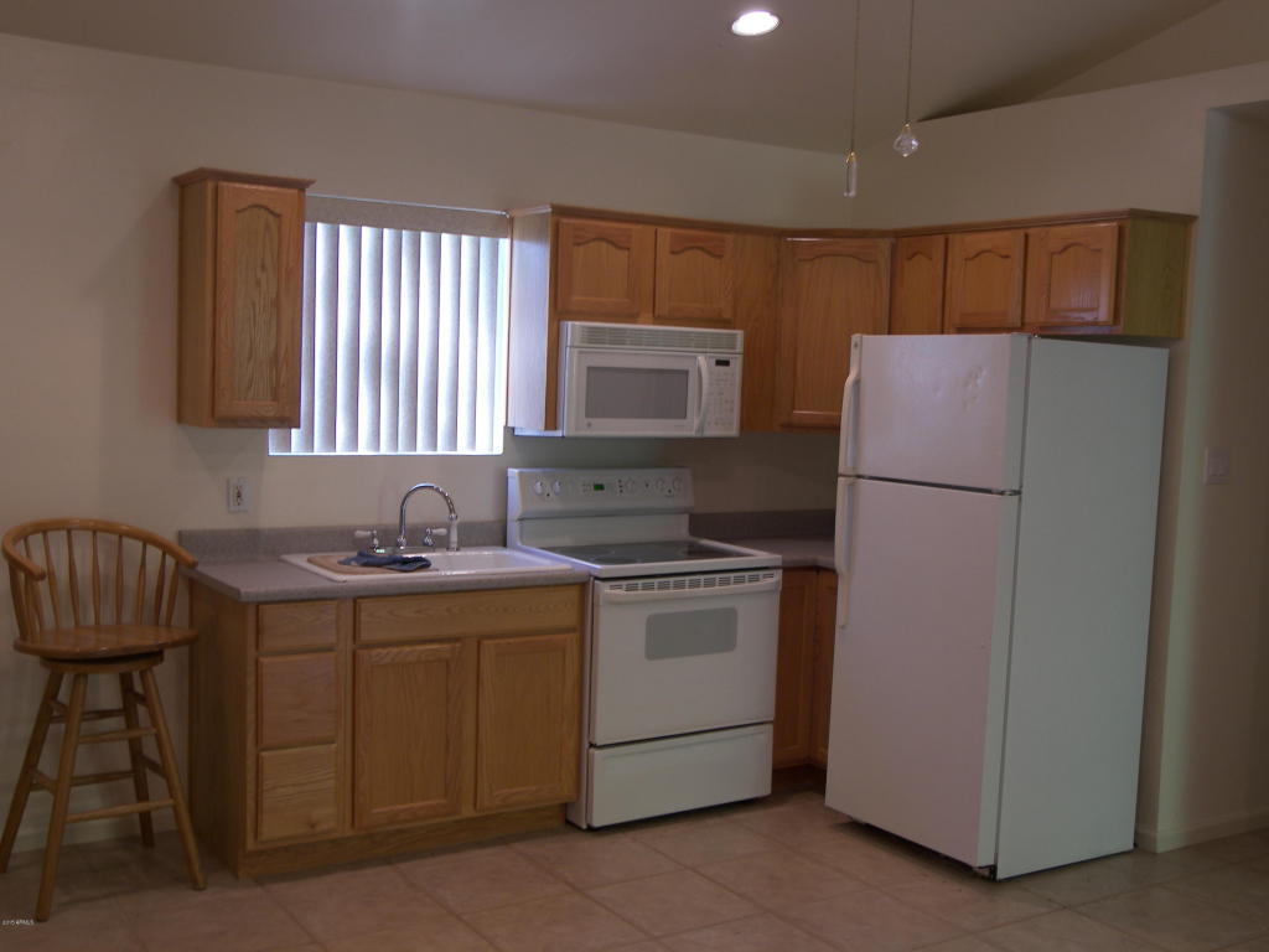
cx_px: 634
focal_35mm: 41
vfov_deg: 35.1
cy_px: 476
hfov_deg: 45.8
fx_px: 1503
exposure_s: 1/13
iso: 50
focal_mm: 8.5
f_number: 3.2
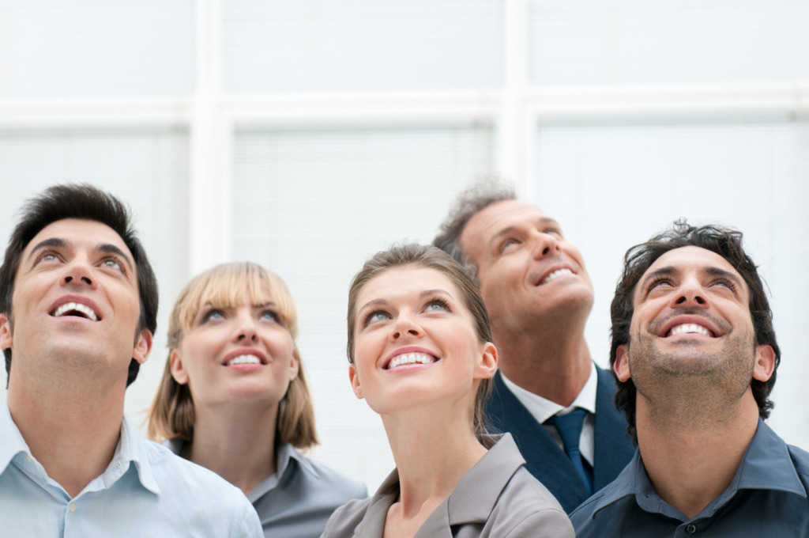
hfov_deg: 19.5
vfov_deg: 13.0
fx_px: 2357
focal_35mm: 105
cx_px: 404
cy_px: 269
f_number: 3.2
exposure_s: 1/80
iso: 200
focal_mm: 70
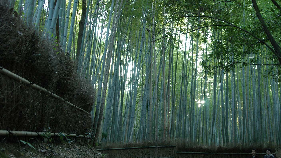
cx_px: 147
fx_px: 350
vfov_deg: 25.4
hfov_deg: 43.7
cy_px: 93
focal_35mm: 47
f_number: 3.5
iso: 800
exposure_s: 1/30
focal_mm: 28
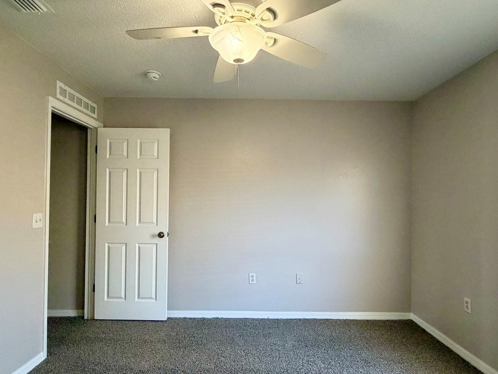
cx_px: 254
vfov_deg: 63.4
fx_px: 302
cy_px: 199
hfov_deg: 79.0
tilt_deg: +1.8
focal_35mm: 21
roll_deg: +0.4
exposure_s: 1/87
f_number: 2.2
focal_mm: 2.22
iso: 320
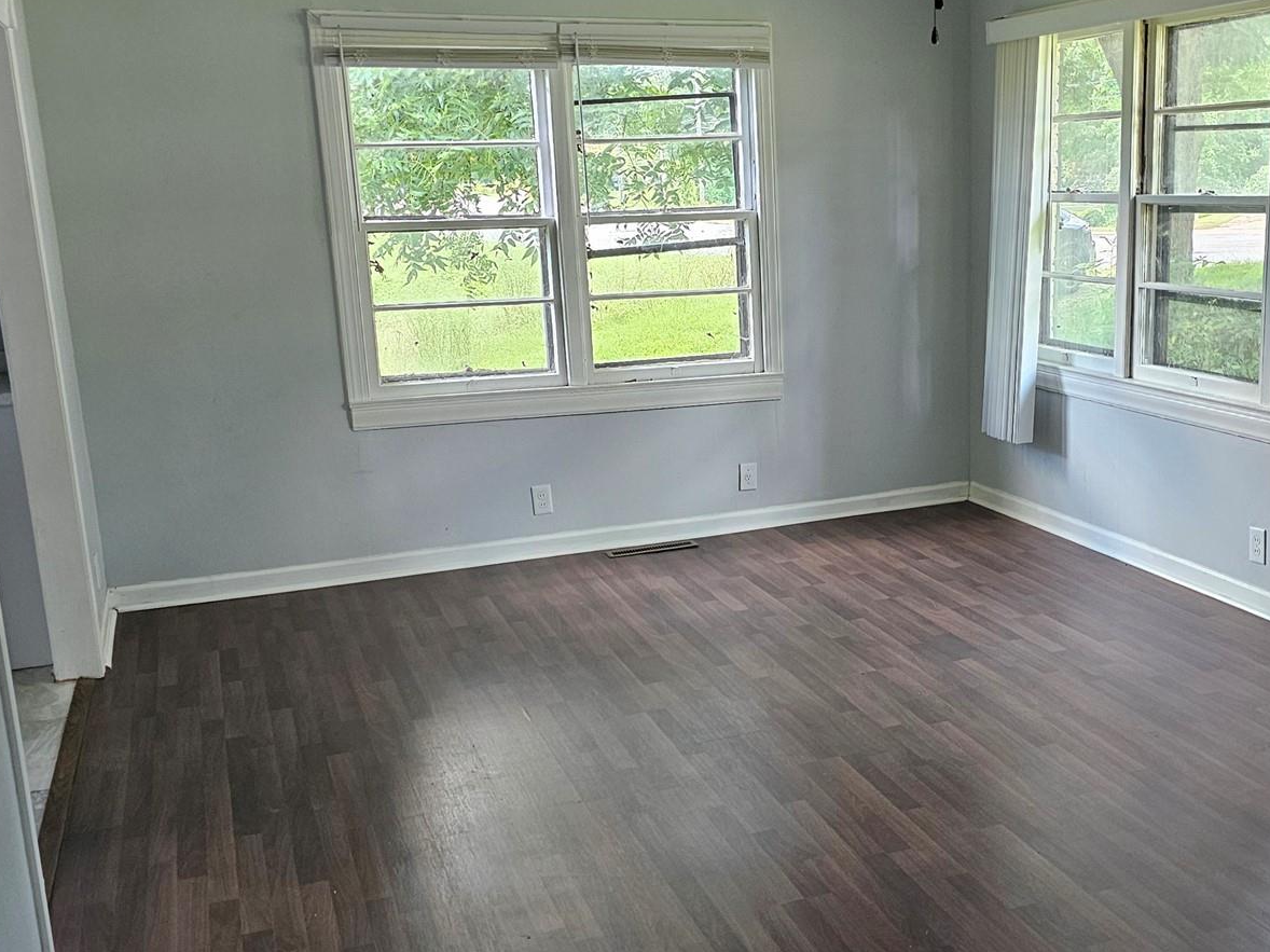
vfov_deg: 35.8
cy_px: 575
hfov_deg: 46.3
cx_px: 815
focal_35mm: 40
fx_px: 1467
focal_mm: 6.3
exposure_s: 1/100
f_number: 1.7
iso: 250
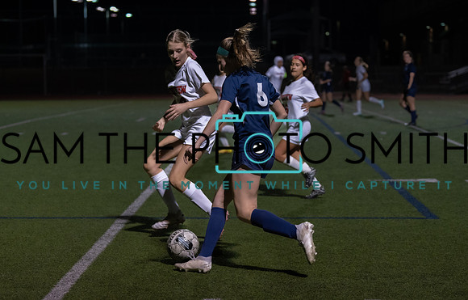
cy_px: 177
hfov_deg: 22.9
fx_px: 1153
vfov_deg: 14.8
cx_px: 226
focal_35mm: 90
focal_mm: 70
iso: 4000
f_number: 2.8
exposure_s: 1/1000
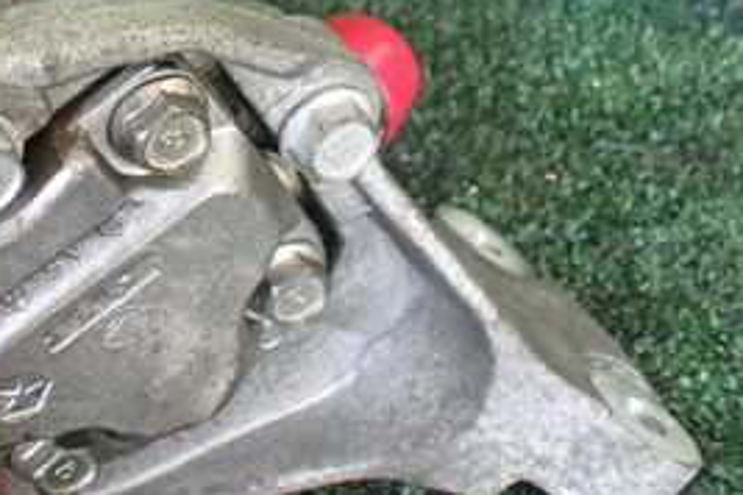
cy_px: -22
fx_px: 1445
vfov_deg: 18.8
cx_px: 45
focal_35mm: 70
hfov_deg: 27.6
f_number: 2.3
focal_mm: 5.4
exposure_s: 1/125
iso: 800
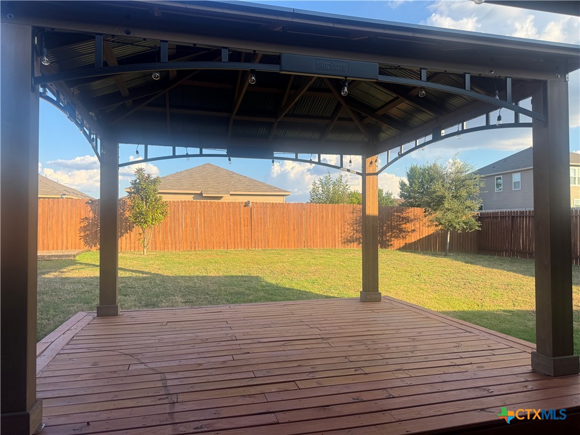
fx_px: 402
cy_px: 218
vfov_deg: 56.8
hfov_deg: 71.6
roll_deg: -0.6
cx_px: 290
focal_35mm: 24
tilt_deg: +0.0
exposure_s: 1/1339
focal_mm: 6.76
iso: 80
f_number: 1.78
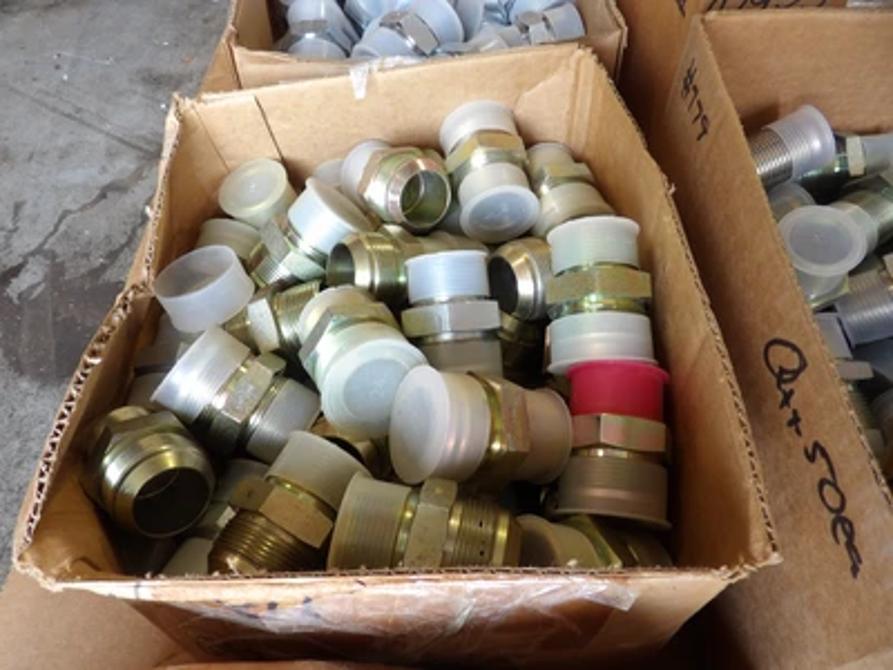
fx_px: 619
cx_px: 446
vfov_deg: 56.8
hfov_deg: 71.6
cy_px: 335
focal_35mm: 24
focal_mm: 4.3
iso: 132
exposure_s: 1/33
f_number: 3.2
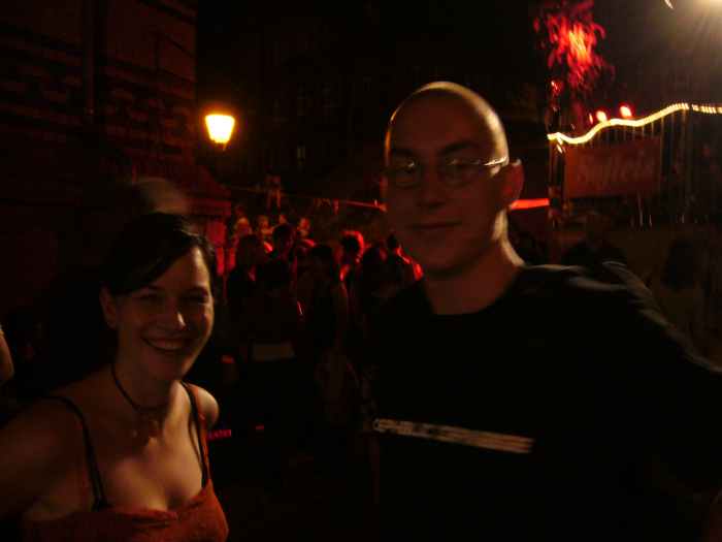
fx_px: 730
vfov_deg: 40.7
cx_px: 361
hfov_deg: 52.6
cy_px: 271
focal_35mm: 35
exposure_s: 1/8
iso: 200
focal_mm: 5.8
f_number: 2.8
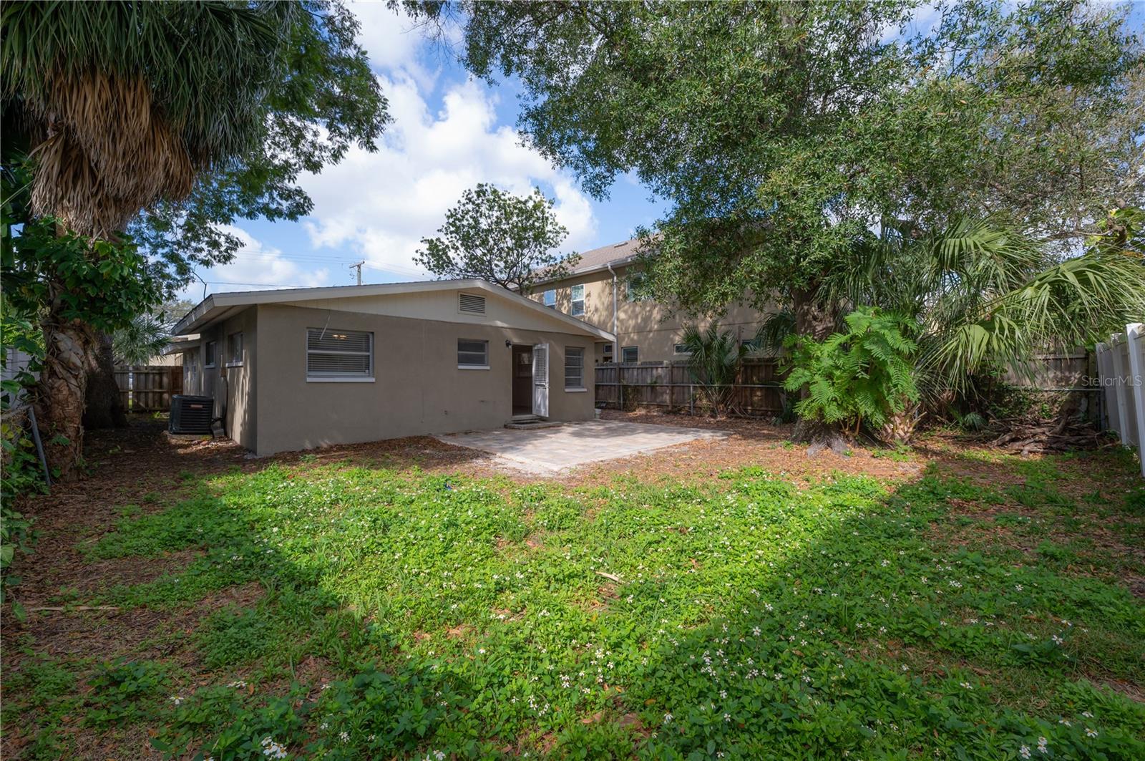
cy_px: 380
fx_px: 445
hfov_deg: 104.3
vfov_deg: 81.1
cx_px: 572
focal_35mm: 14
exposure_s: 1/320
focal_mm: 14
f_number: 9
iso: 320
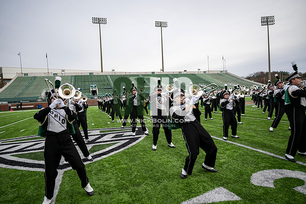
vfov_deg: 53.2
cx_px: 153
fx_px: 204
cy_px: 102
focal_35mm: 24
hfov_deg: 73.7
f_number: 2.8
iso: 200
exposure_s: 1/500
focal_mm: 24
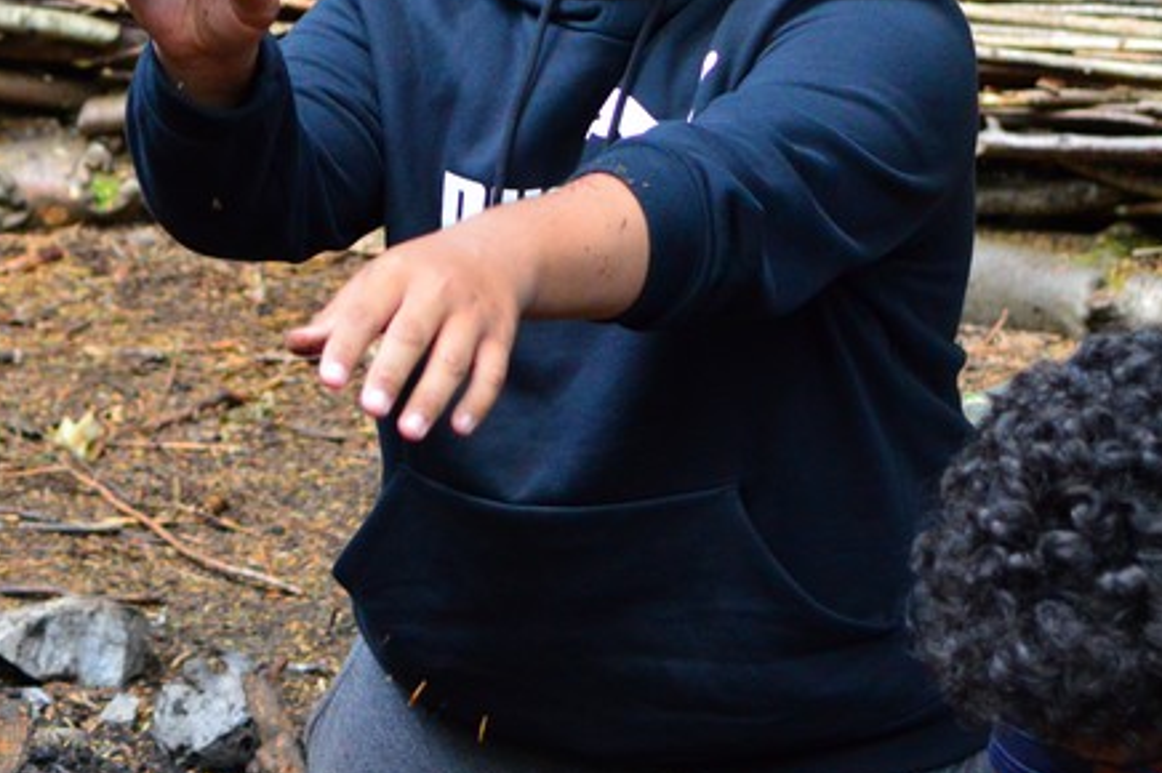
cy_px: 97
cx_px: 283
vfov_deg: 11.1
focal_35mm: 123
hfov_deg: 16.6
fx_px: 3973
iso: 1600
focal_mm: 35
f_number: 2.8
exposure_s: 1/640
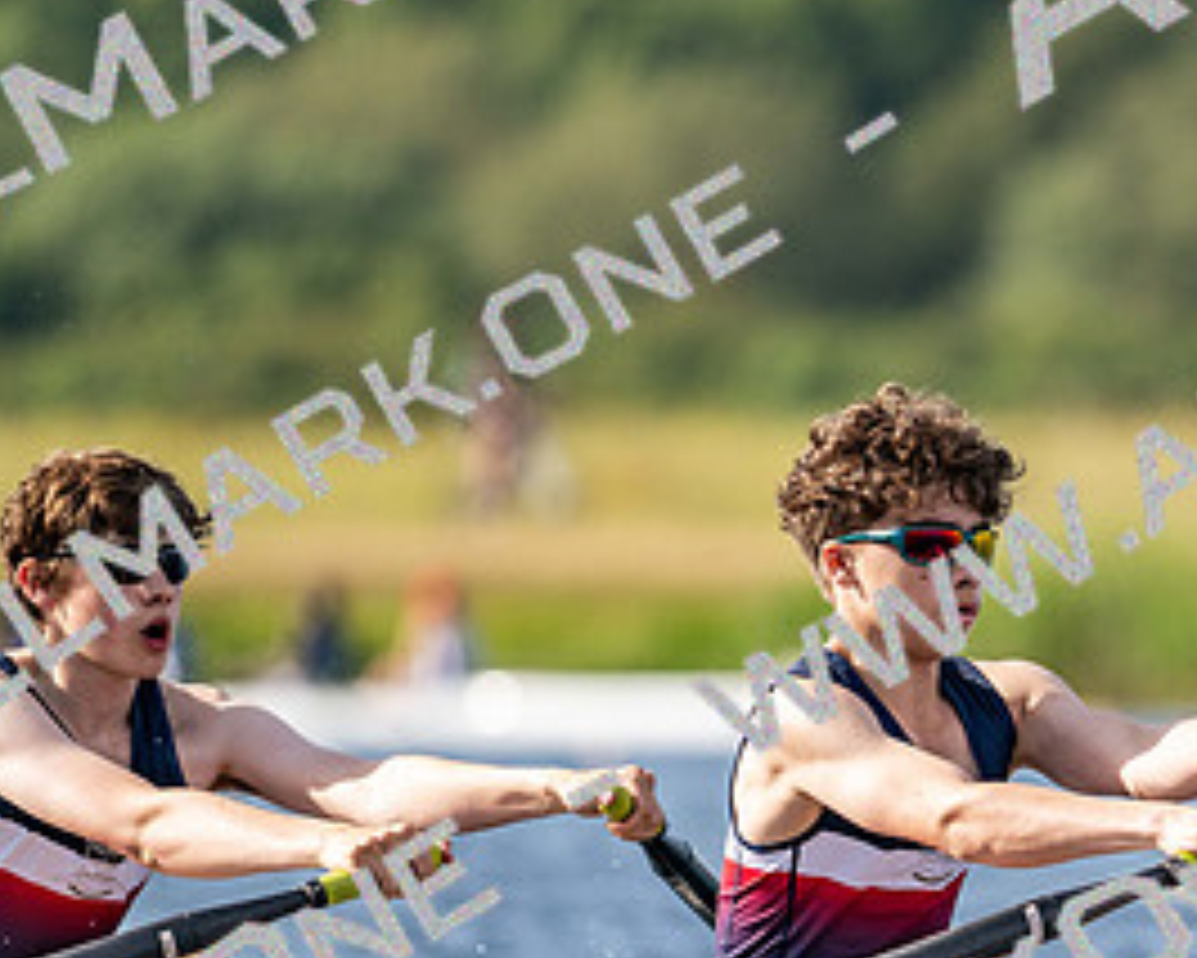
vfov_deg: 1.9
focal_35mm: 818
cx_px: 1251
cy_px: 767
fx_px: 28990
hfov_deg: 2.4
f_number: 4.5
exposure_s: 1/2500
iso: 360
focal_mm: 400
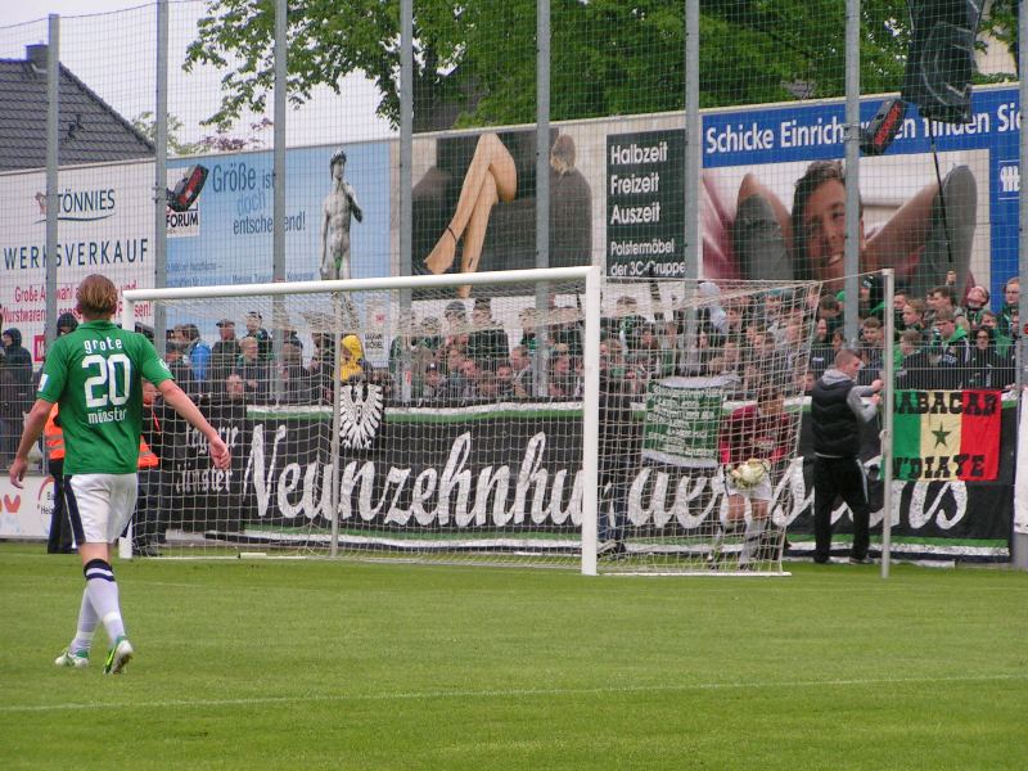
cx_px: 514
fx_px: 4870
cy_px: 386
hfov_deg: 12.0
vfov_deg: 9.1
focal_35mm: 164
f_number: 3.5
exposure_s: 1/200
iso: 100
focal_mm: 25.1
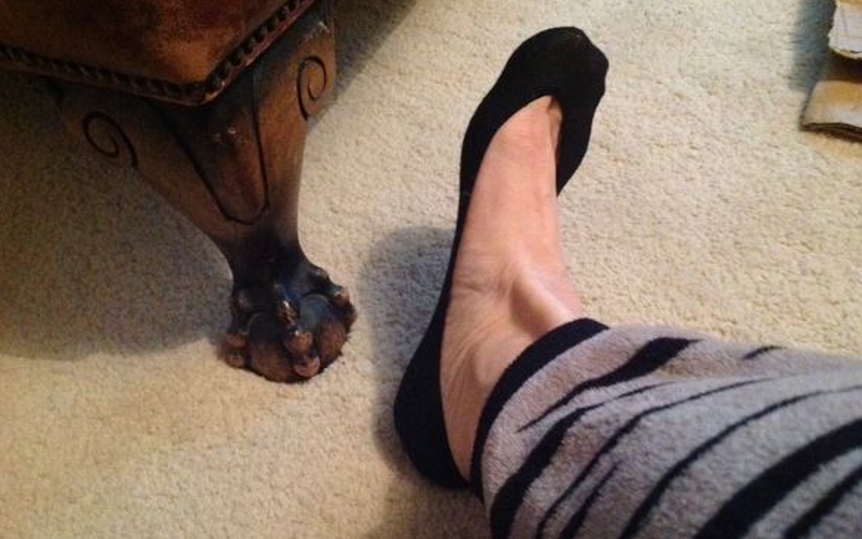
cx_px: 421
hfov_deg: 51.5
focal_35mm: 38
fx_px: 893
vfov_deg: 33.6
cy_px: 286
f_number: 2.4
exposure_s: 1/15
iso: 800
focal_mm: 4.28
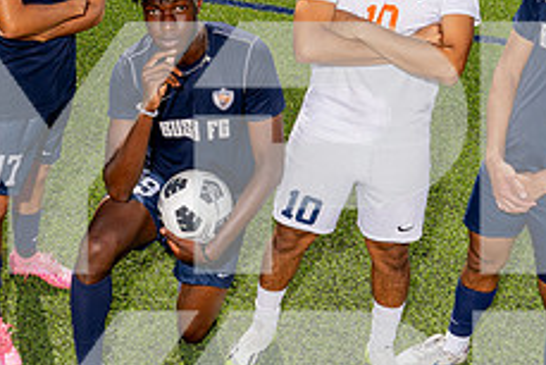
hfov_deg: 26.4
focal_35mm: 76
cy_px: 149
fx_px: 1153
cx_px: 148
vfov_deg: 18.0
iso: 100
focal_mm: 30
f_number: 11
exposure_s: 1/250
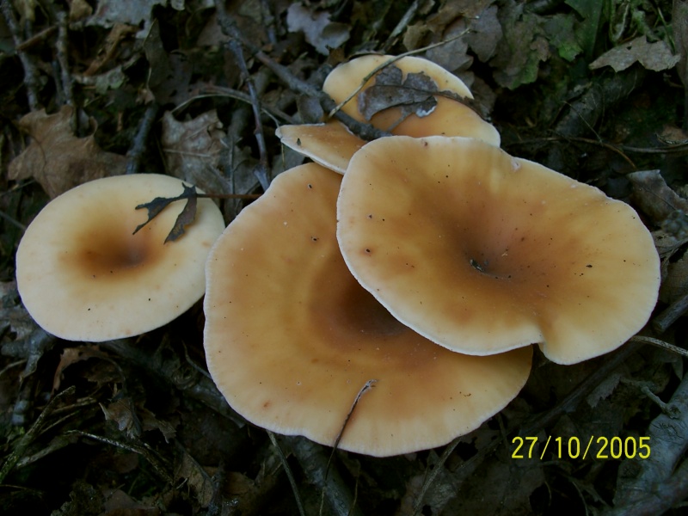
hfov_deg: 52.6
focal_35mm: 35
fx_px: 696
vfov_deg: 40.7
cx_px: 344
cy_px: 258
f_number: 2.8
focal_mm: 6
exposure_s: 1/60
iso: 80
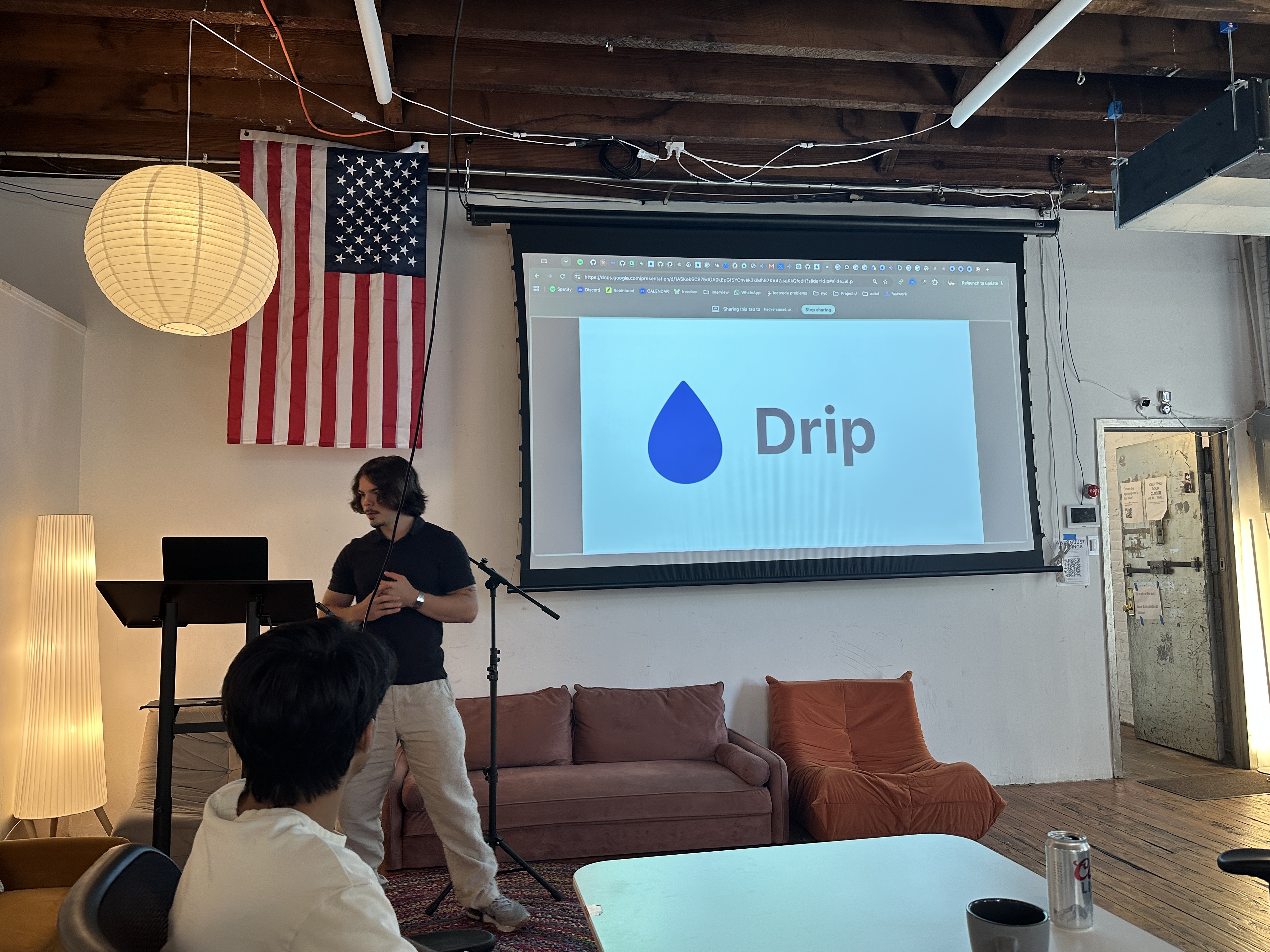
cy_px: 482
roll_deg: +0.1
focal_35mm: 25
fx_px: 917
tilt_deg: +4.5
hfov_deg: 69.4
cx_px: 649
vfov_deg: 54.9
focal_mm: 6.86
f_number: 1.78
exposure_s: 1/60
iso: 125
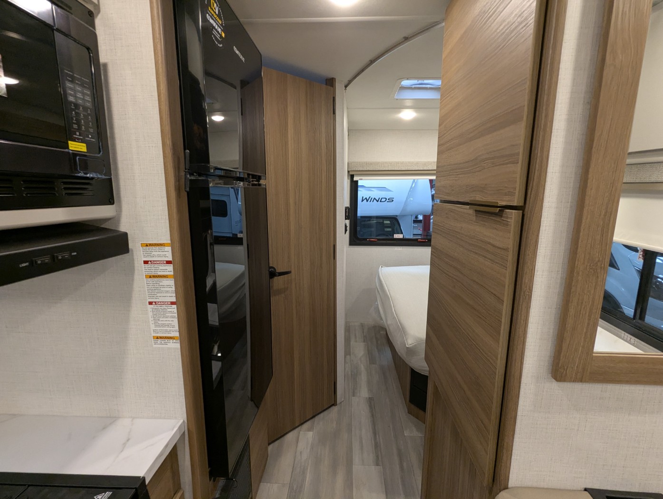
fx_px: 307
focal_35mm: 16
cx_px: 332
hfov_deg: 94.4
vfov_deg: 78.2
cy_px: 250
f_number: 2.2
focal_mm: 2.35
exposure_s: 1/65.1
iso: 231
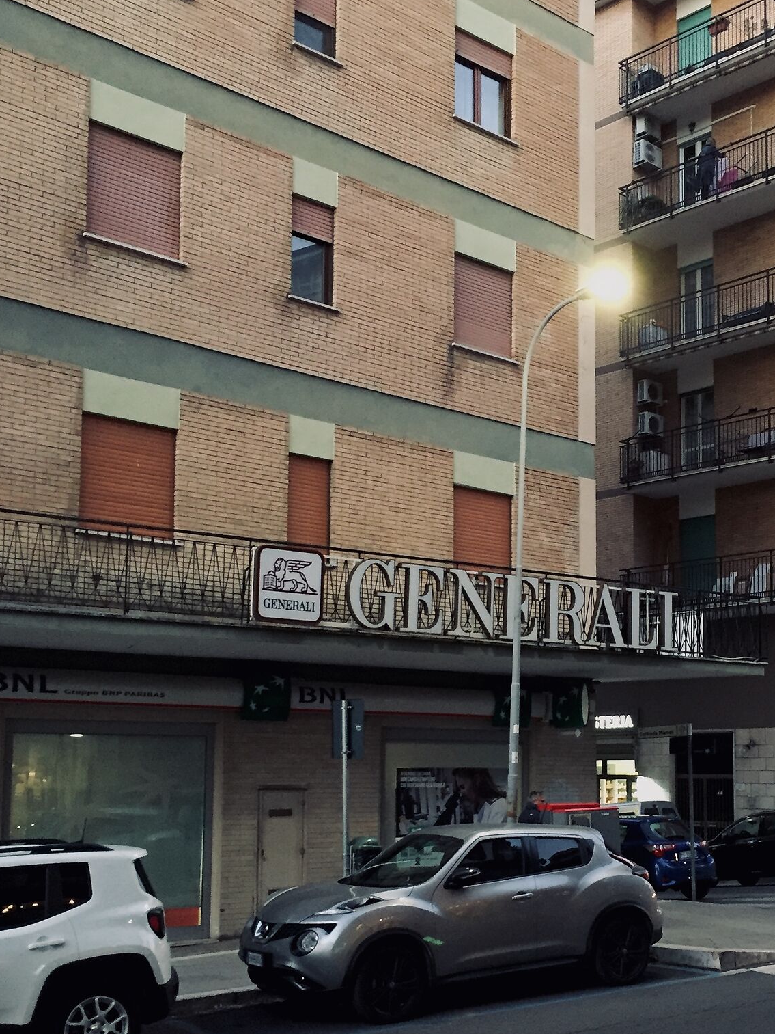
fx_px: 1373
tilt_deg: +7.9
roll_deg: +1.1
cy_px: 639
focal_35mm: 46
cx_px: 520
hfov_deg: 31.3
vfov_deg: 41.0
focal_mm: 4.15
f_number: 2.2
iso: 320
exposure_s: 1/33
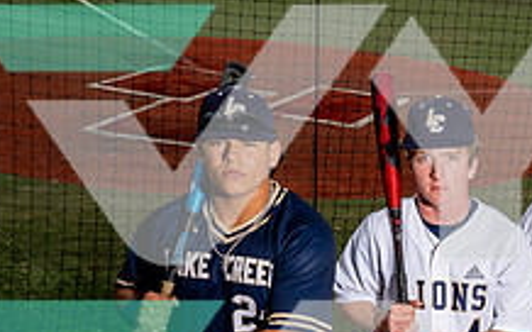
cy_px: 431
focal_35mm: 84
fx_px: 1217
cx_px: 591
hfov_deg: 23.1
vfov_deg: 14.8
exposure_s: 1/250
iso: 320
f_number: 9
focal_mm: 31
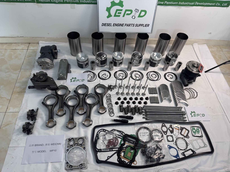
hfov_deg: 71.6
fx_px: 159
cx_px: 115
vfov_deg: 56.8
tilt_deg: -54.8
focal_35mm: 24
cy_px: 86
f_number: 1.78
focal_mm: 6.76
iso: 64
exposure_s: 1/100
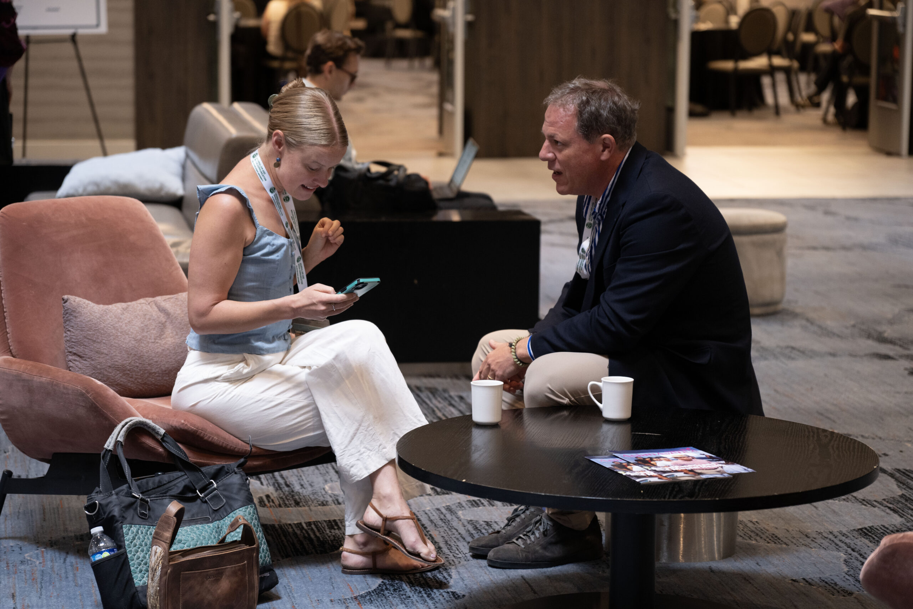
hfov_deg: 21.0
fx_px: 2460
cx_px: 456
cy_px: 304
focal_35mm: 97
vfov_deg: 14.1
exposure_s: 1/100
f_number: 4
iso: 1600
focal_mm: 97
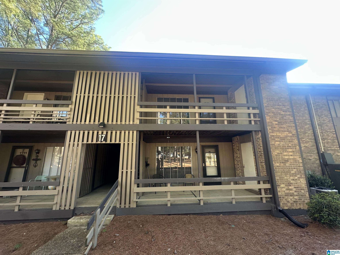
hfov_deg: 102.1
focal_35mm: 14
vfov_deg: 85.7
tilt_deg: +12.8
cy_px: 128
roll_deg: +0.5
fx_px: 138
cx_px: 170
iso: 100
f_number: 2.2
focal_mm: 2.22
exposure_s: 1/99
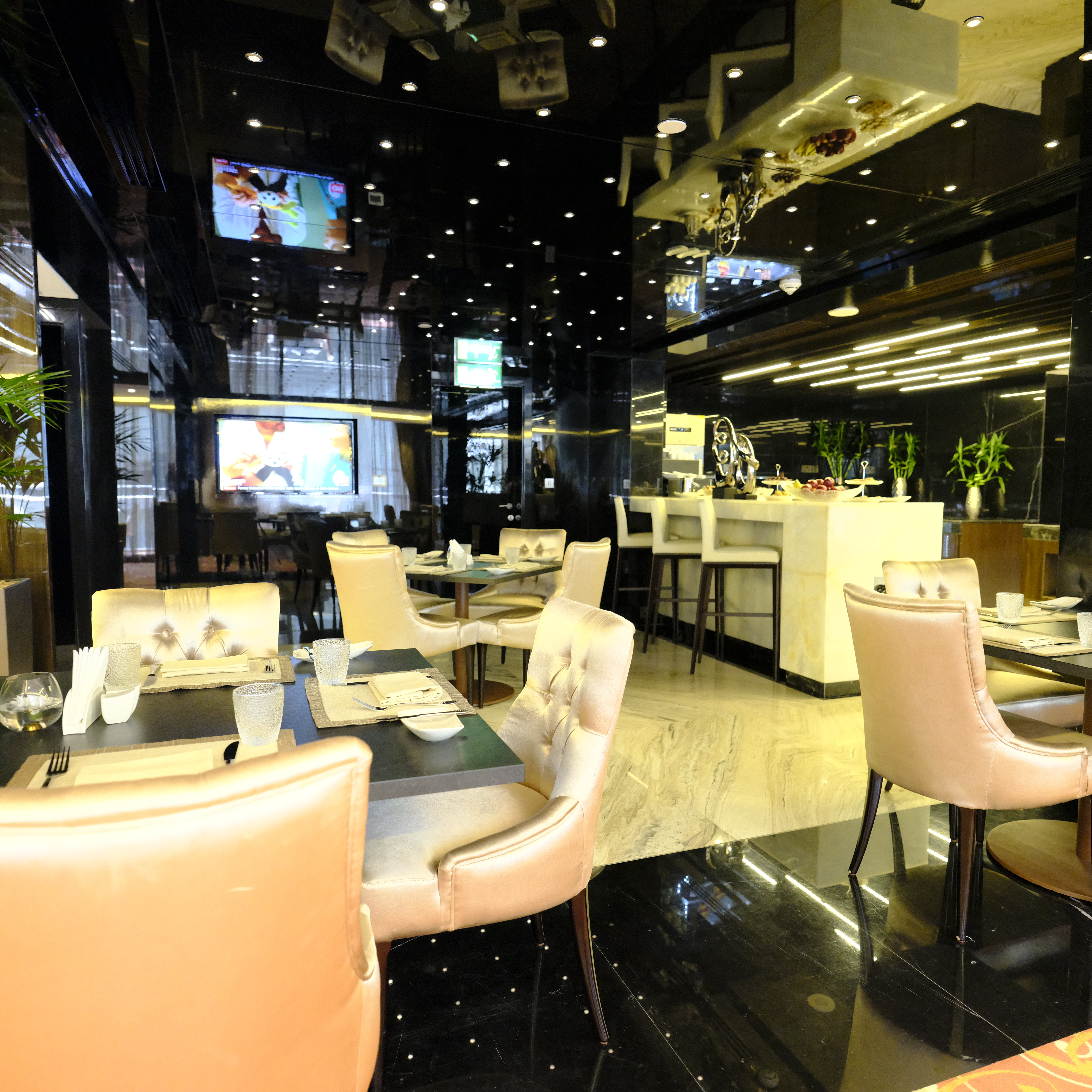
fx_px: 785
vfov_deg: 69.6
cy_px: 553
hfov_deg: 69.5
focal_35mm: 22
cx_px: 588
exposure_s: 1/52
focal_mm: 23
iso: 6400
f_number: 4
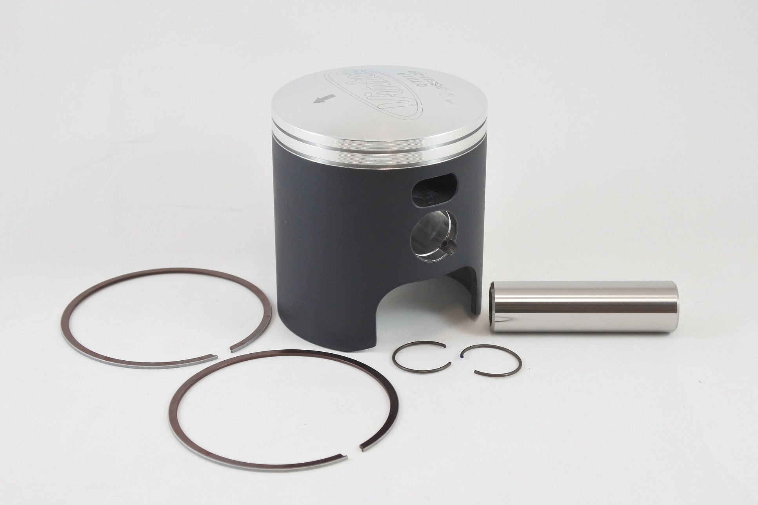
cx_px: 379
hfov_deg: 36.3
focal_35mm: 55
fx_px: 1158
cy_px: 252
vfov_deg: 24.6
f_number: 4.8
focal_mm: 20.6
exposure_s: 1/125
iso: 500
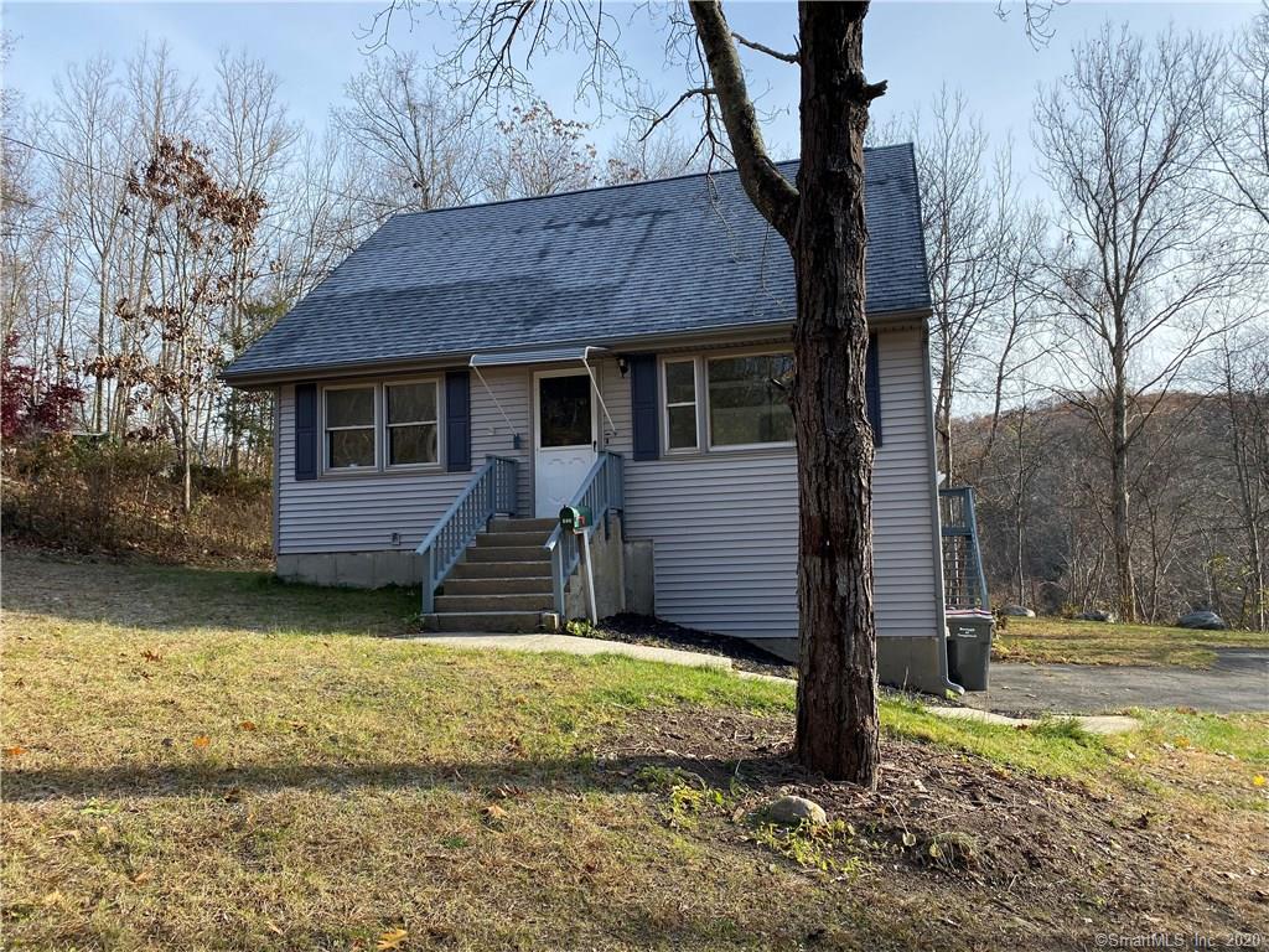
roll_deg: +1.3
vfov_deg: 53.1
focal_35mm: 26
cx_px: 634
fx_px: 953
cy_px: 476
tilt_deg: +3.4
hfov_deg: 67.3
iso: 32
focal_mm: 4.25
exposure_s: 1/982
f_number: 1.8
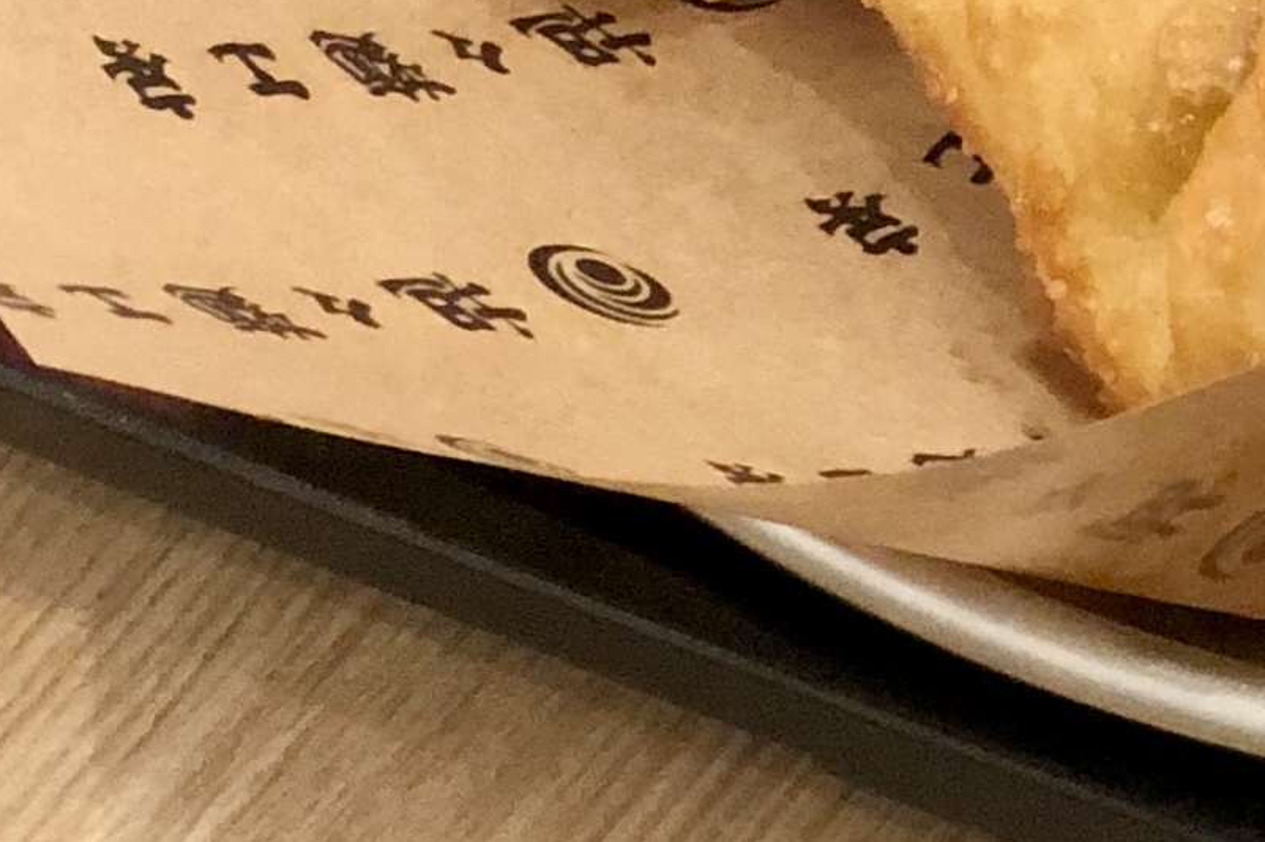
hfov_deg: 7.5
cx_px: 1555
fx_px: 9553
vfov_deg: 4.7
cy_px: -2230
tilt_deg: -29.7
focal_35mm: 272
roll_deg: +13.8
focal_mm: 6
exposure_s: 1/60
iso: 125
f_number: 2.4
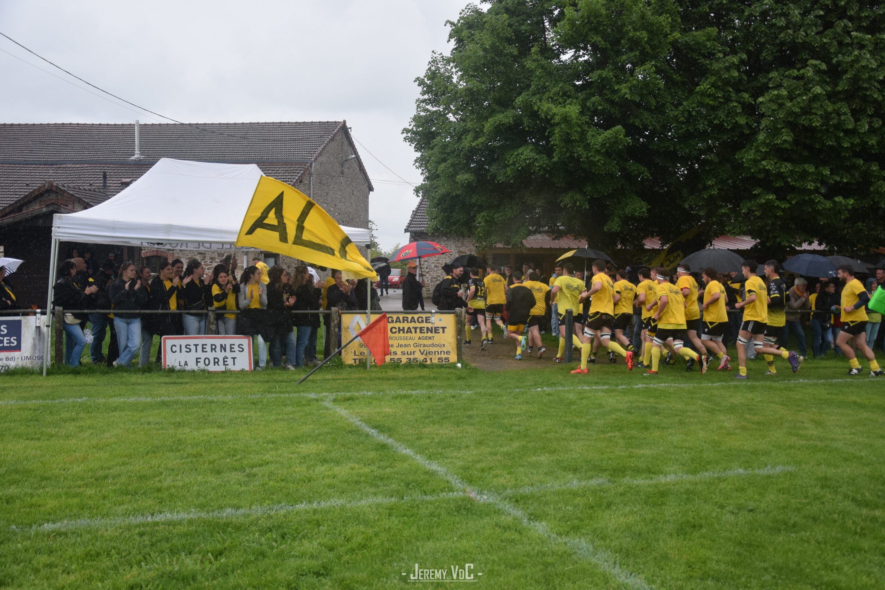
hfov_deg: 51.3
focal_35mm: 38
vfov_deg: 35.5
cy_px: 295
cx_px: 442
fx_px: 922
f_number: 4
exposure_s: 1/1000
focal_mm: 25
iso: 800
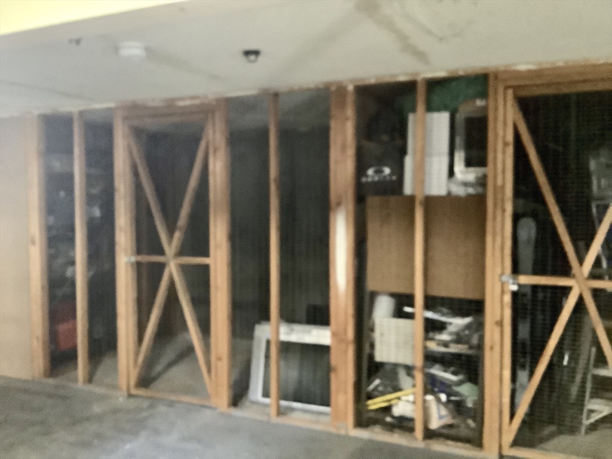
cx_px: 306
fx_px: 548
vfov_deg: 45.4
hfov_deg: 58.4
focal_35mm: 31
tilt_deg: -1.3
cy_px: 230
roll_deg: +0.9
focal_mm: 3.3
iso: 800
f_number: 2.4
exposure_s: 1/17
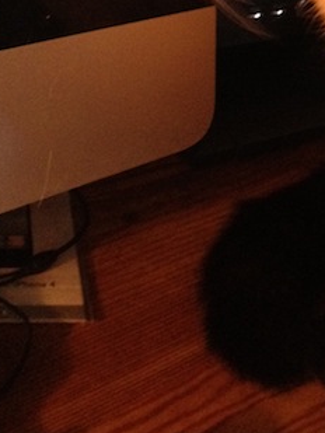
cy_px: -58
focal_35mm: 83
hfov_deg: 17.8
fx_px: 1038
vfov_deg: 22.1
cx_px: 207
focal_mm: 4.28
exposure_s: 1/20
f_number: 2.4
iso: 400
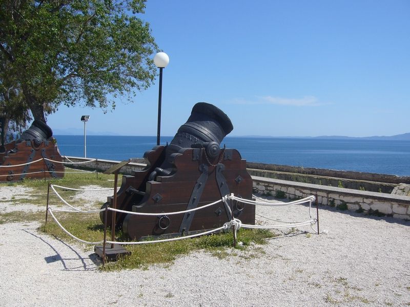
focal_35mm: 35
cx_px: 205
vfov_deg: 40.7
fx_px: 415
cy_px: 154
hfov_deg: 52.6
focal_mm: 5.8
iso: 80
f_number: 5.6
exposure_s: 1/500
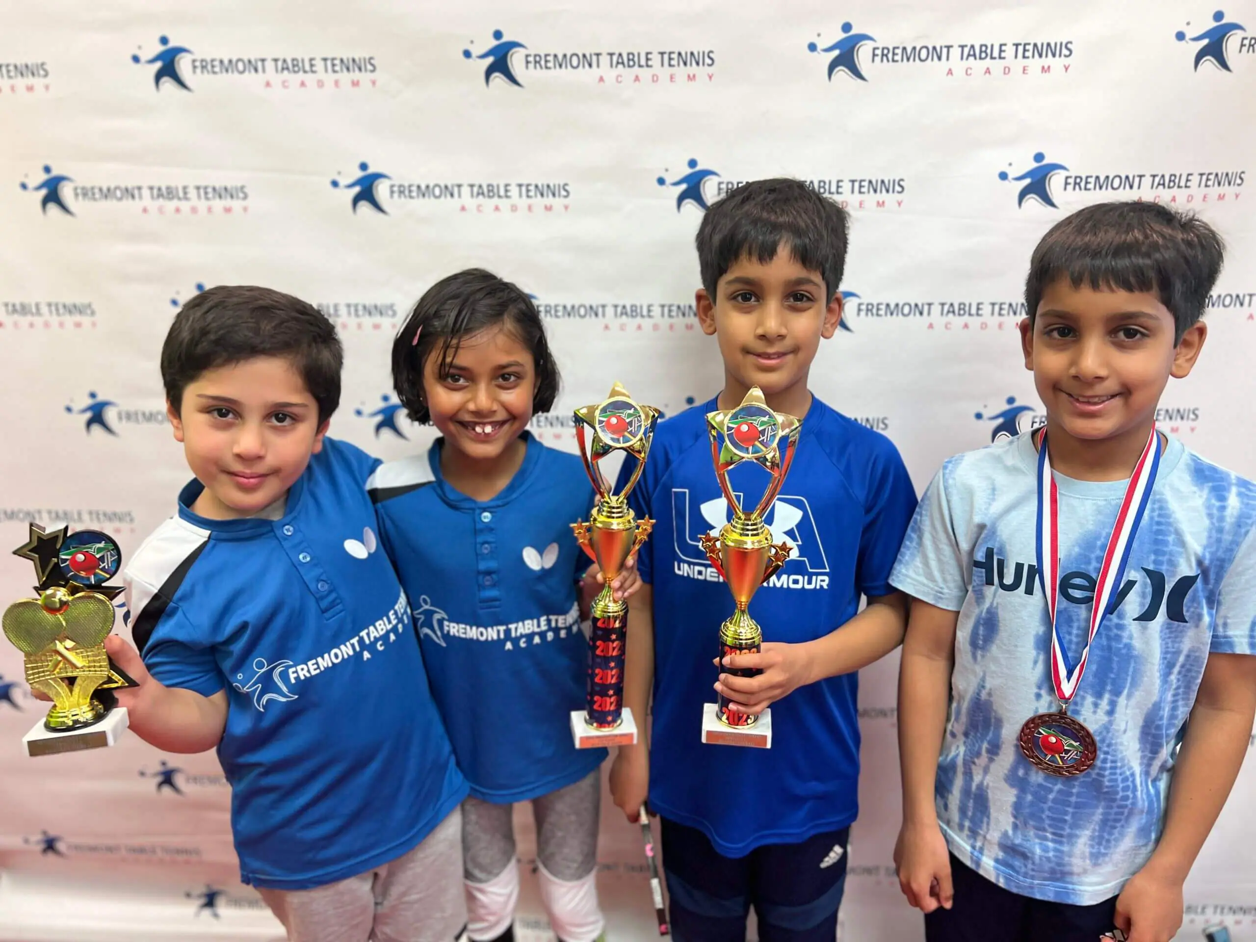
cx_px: 628
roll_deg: -0.2
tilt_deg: -17.6
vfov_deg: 53.1
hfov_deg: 67.3
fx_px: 943
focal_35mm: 26
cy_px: 471
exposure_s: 1/60
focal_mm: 5.7
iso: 125
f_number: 1.5
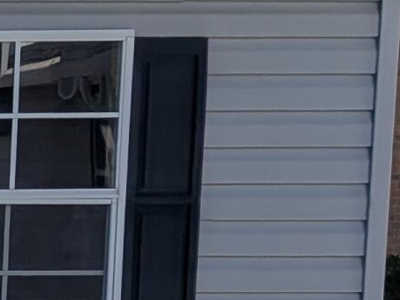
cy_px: 374
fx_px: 1838
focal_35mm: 159
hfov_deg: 9.9
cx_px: -743
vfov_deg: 9.2
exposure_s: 1/2985
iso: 29
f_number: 1.7
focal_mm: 4.53
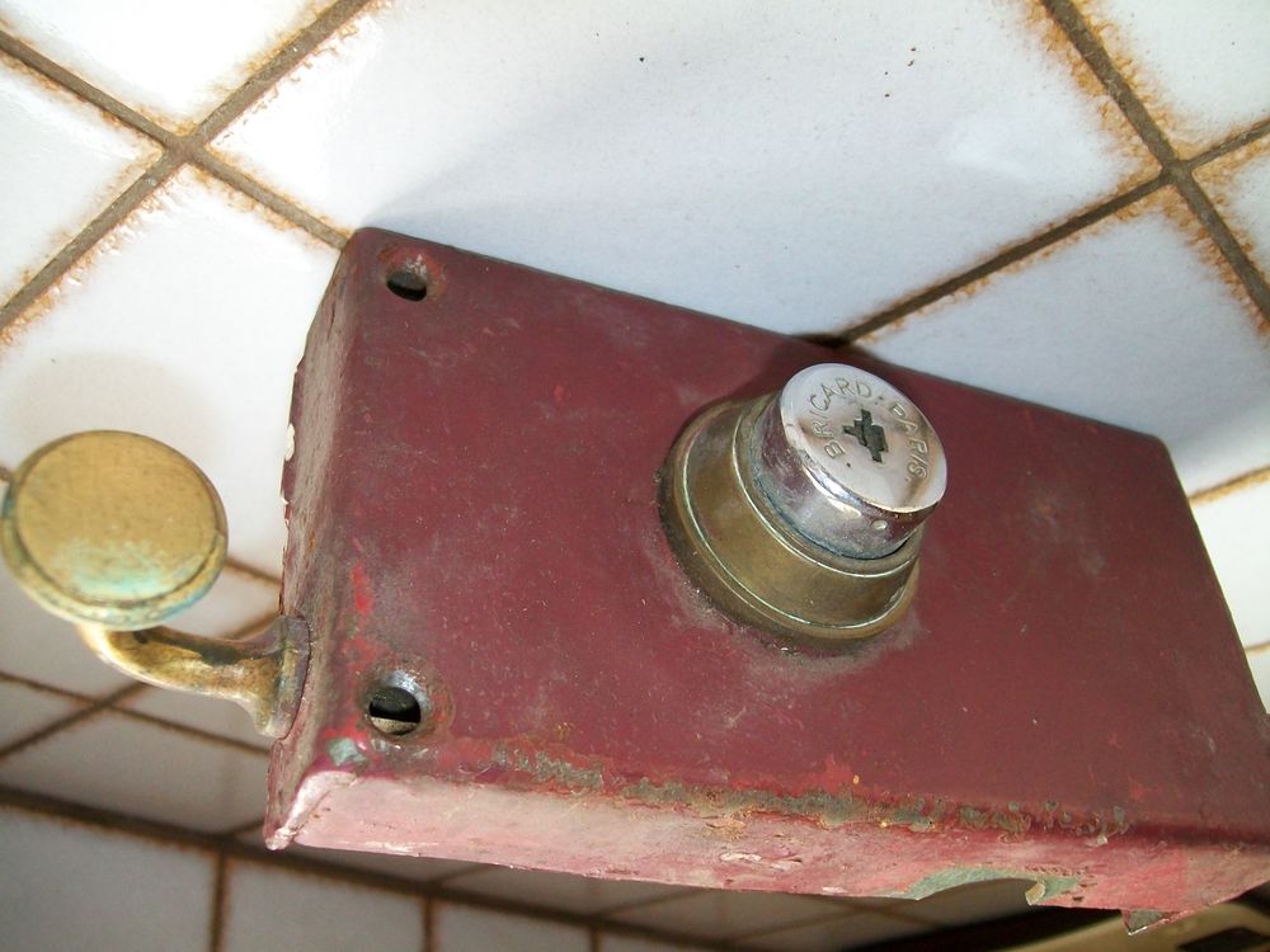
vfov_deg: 41.8
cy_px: 476
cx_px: 635
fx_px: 1247
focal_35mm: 34
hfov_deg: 54.0
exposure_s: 1/100
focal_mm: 6.1
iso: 160
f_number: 2.7
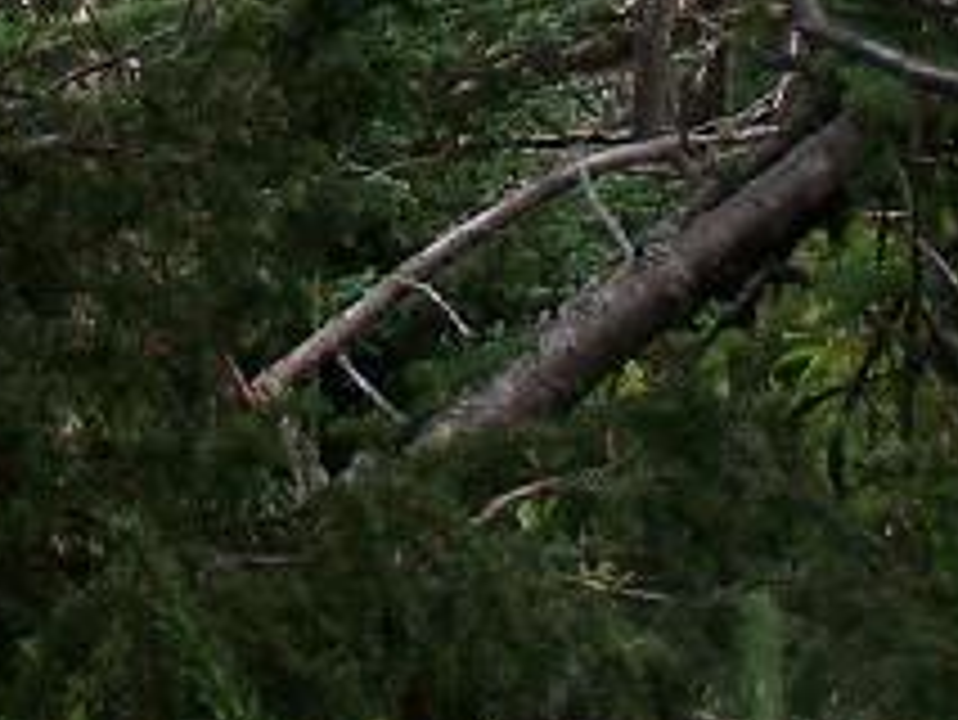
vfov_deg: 4.7
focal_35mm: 308
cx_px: 0
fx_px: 8529
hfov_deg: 6.4
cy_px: -796
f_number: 3.2
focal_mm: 10.7
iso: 100
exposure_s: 1/800
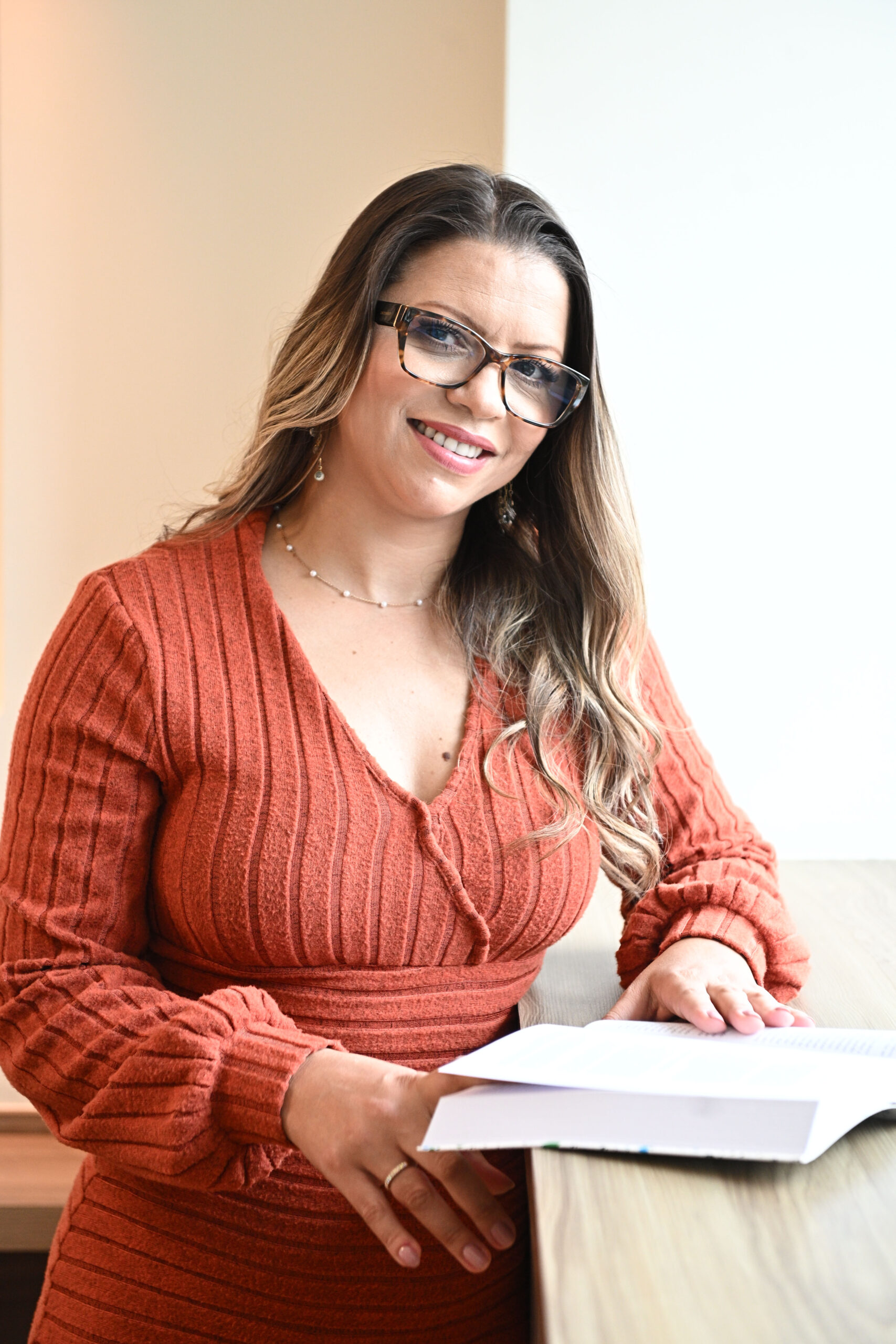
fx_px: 2613
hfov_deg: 19.5
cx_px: 448
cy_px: 672
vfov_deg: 28.8
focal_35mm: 70
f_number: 5
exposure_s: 1/60
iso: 1600
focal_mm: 70
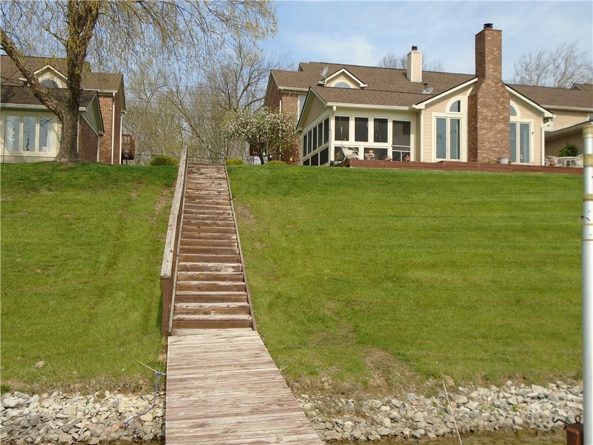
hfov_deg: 51.4
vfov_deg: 39.7
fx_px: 617
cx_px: 296
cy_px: 222
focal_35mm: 36
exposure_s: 1/800
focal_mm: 6.4
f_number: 3.8
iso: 100
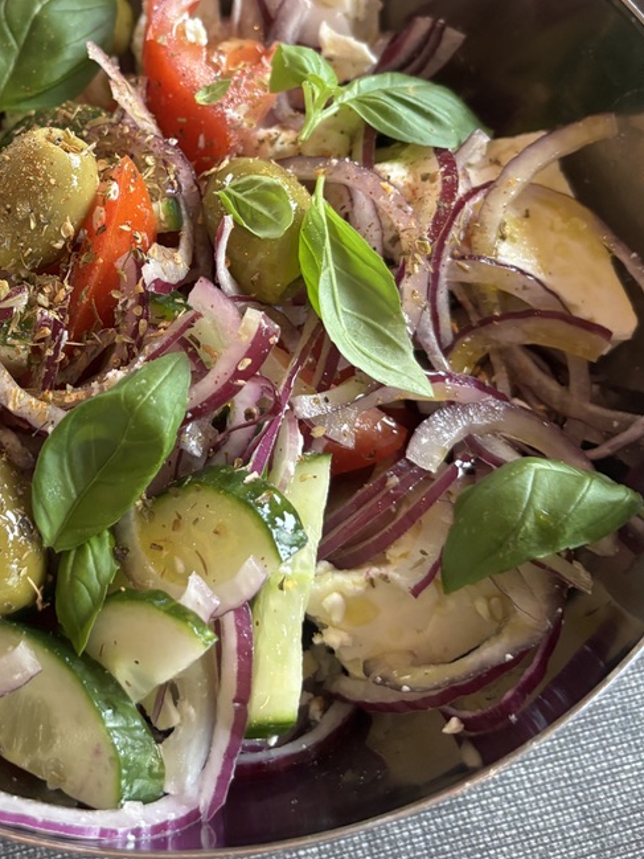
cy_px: 255
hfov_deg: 34.5
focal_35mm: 41
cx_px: 175
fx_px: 1017
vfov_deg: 44.8
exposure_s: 1/50
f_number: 1.6
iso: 400
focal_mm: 5.96
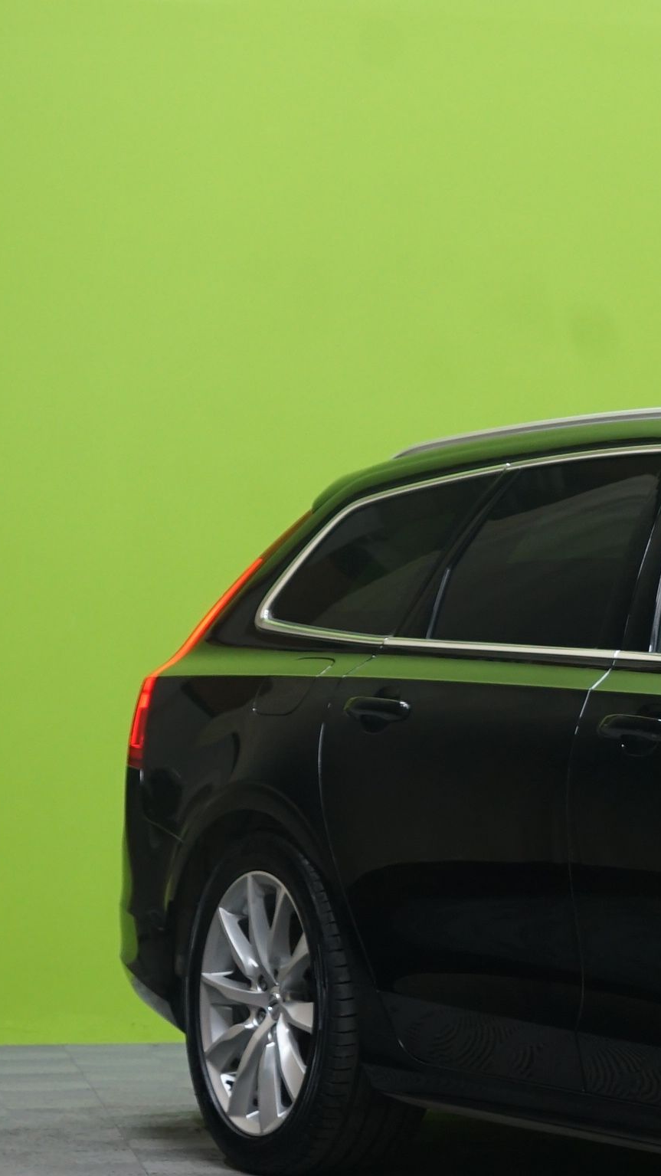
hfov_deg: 8.4
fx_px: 4270
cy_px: 735
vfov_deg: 15.7
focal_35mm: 137
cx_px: 1291
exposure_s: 1/25
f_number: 5.6
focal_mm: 51
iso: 800
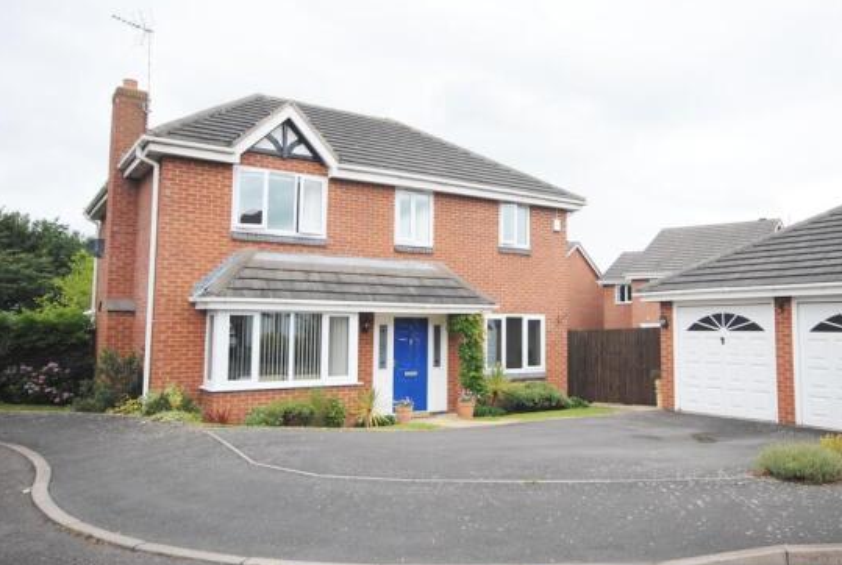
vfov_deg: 45.2
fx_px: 680
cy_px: 274
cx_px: 504
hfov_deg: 63.0
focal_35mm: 29
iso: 100
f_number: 7.1
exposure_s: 1/200
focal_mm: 16
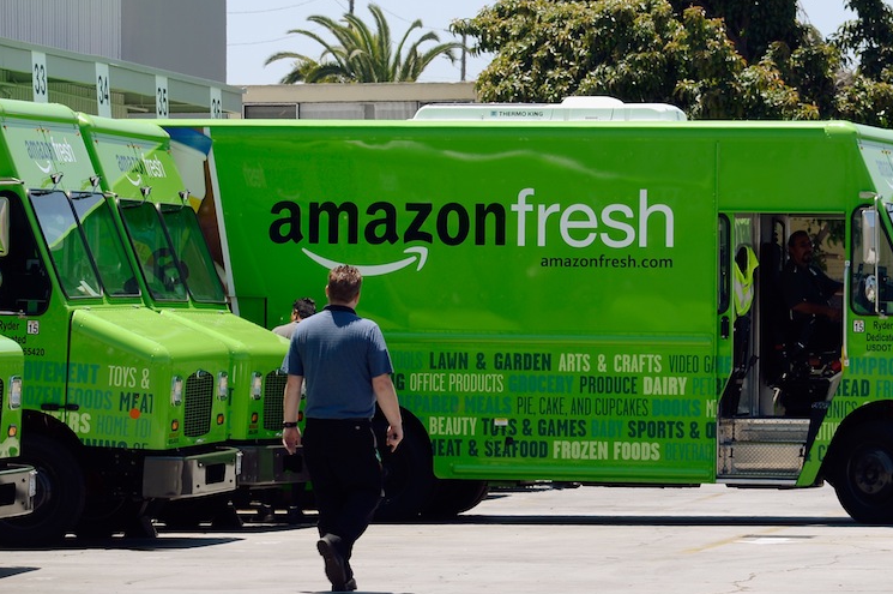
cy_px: 337
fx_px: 3989
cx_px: 506
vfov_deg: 8.5
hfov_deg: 12.8
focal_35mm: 161
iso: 50
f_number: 8
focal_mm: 120
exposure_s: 1/125
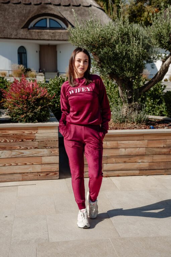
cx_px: 86
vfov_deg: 40.3
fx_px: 349
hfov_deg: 27.5
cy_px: 128
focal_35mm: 49
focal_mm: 49
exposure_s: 1/640
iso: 100
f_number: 5.6
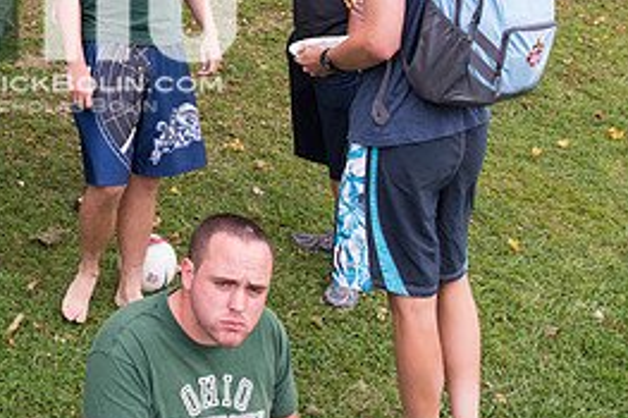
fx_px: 924
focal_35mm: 53
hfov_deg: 35.3
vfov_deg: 24.3
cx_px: 57
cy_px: -1
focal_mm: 24
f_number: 5
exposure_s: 1/400
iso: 640
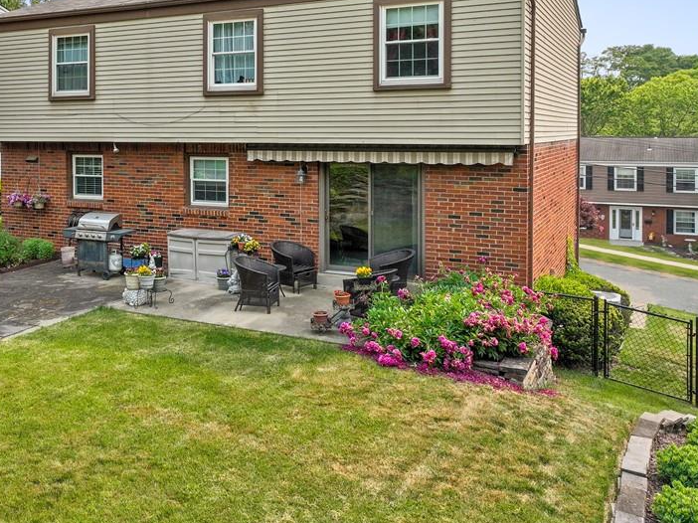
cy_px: 194
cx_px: 215
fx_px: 706
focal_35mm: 35
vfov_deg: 40.4
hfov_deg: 51.3
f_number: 2.8
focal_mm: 12.29
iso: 190
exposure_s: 1/2500
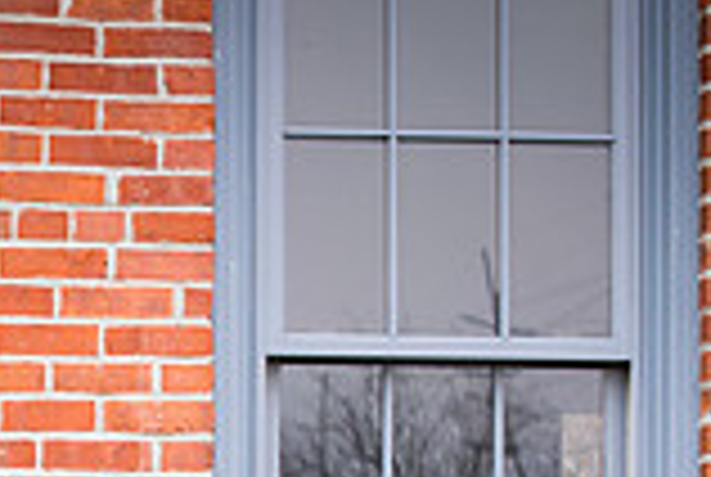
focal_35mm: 183
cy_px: 857
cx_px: -117
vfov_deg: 7.3
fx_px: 3621
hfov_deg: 11.0
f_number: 2.8
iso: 200
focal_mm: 50
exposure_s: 1/60
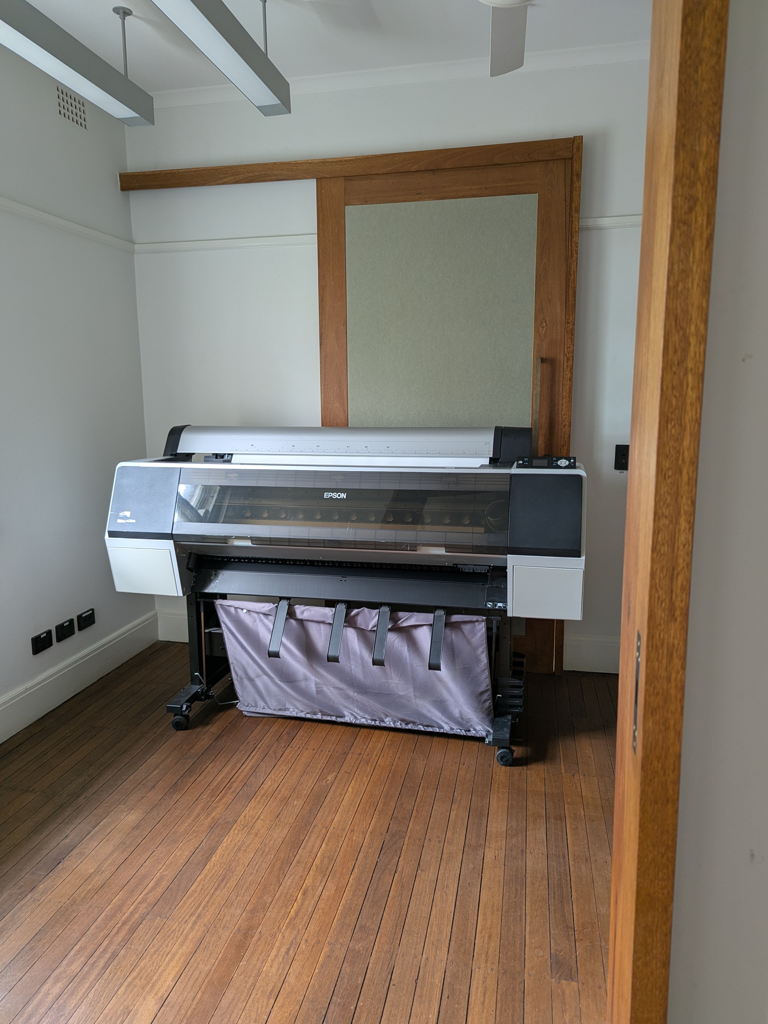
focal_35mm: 24
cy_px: 512
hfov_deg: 56.8
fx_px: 710
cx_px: 384
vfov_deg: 71.6
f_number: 1.85
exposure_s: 1/24.4
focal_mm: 6.81
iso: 48
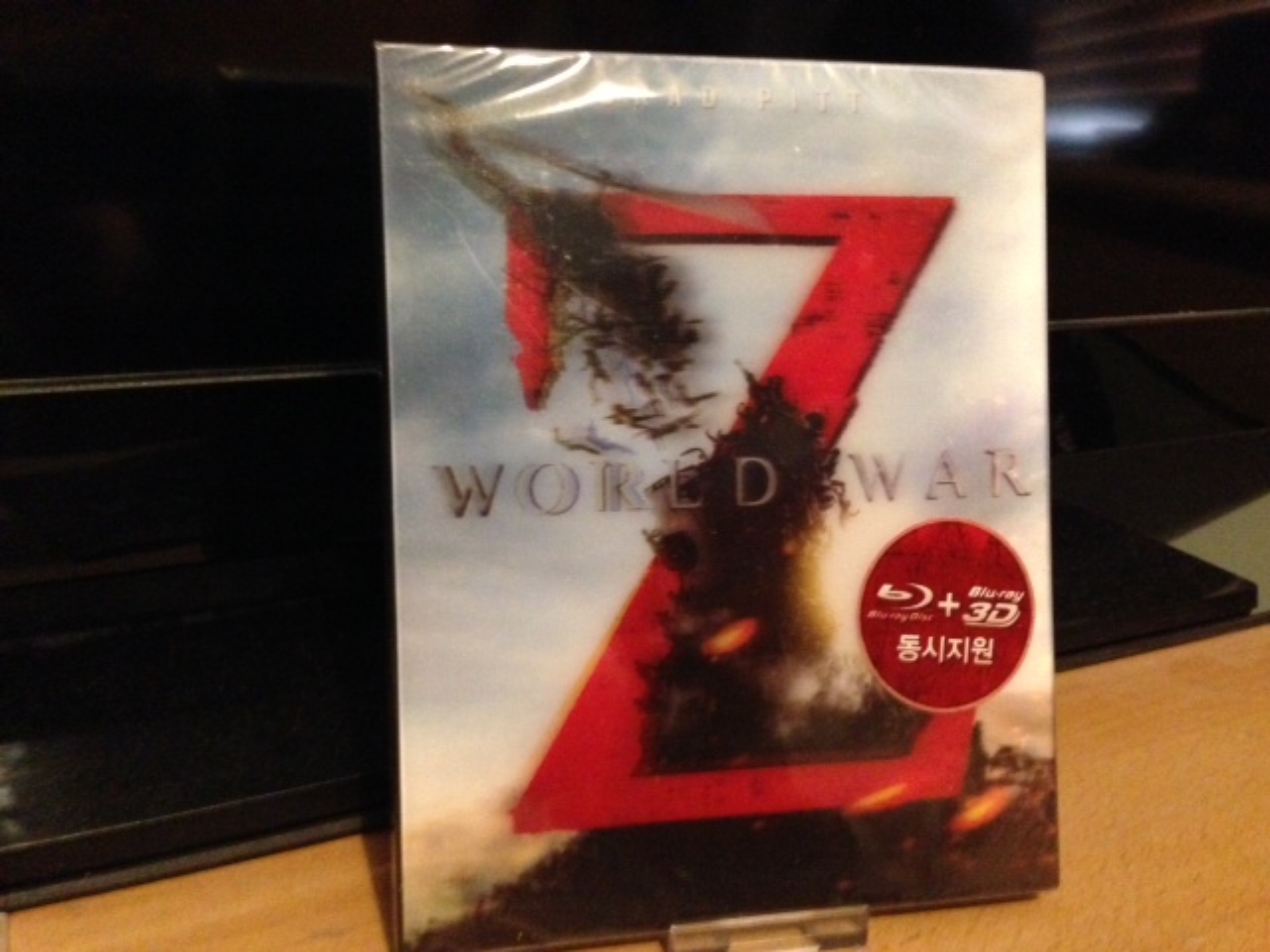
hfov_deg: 55.4
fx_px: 1211
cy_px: 476
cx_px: 635
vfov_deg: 42.9
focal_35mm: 33
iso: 800
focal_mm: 4.12
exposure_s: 1/15
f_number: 2.4
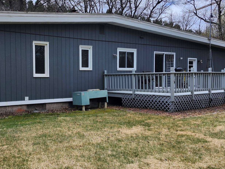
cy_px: 86
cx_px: 67
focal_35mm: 38
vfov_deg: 37.7
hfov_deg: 47.8
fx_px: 247
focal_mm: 5.54
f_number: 1.8
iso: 25
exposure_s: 1/1218
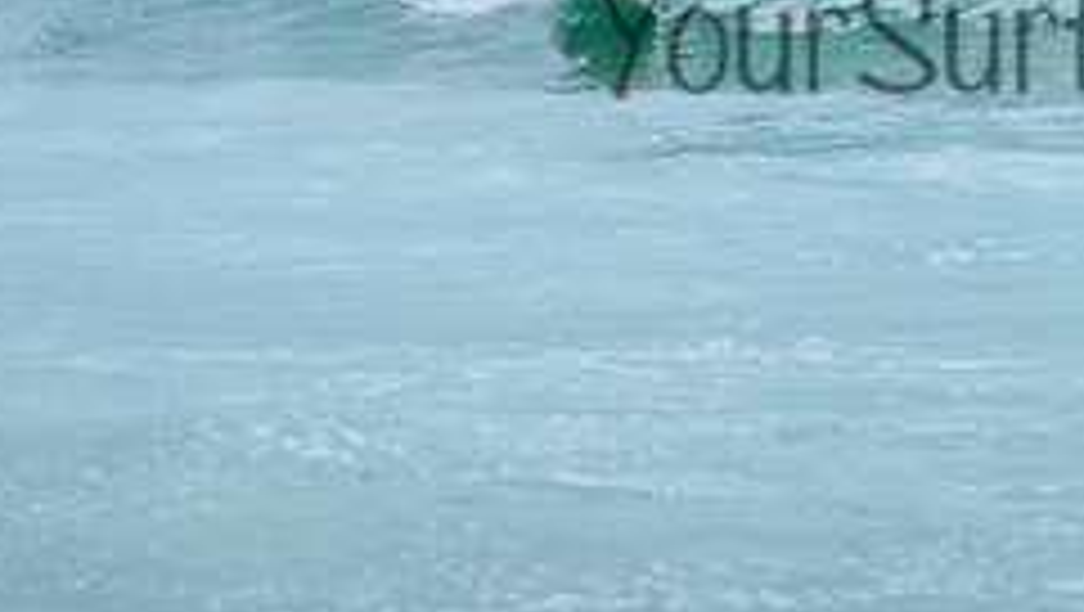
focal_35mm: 1234
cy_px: -157
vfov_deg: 1.0
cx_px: 814
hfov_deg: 1.7
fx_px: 35497
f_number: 7.1
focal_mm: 400
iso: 500
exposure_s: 1/1600
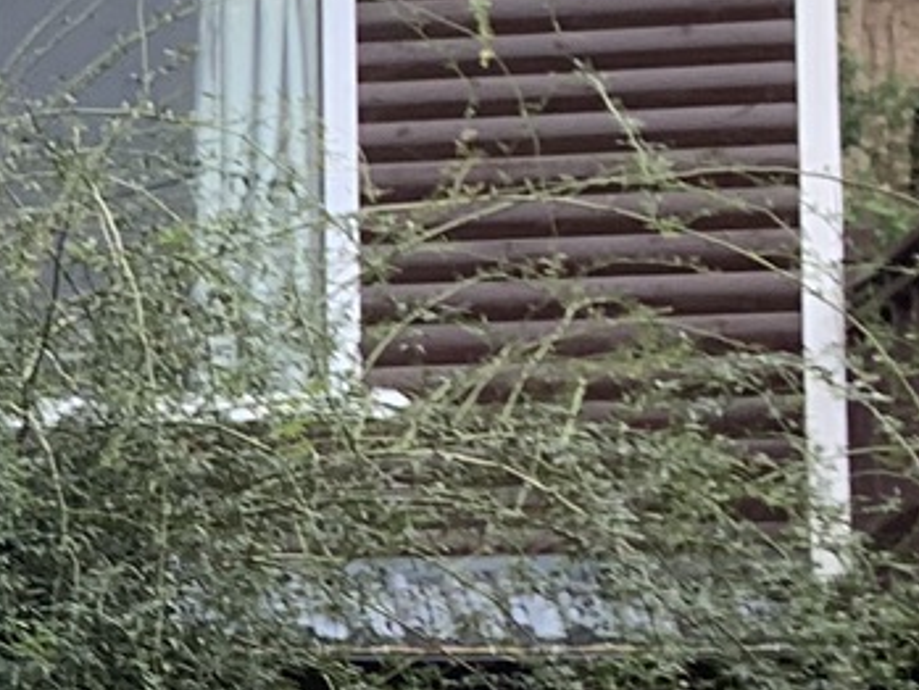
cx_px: -1419
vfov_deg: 9.8
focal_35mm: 149
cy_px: 880
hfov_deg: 10.8
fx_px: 3957
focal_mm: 4.25
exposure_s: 1/122
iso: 40
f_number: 1.8
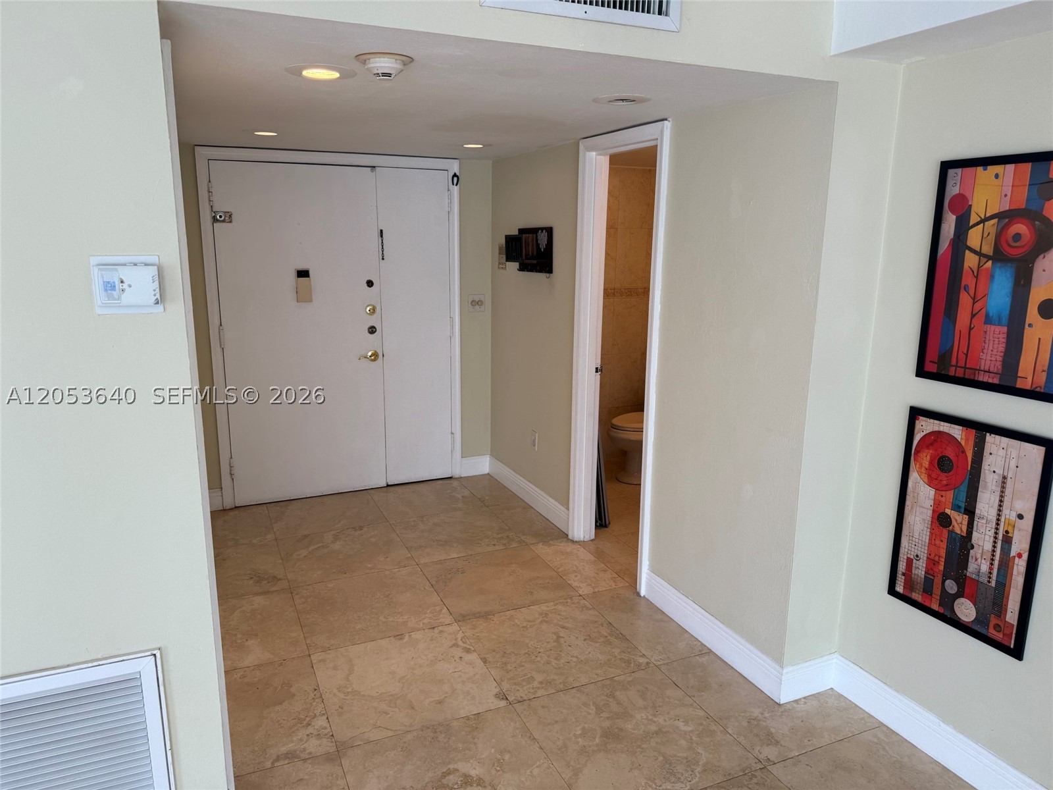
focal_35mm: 24
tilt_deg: -12.7
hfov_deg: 71.6
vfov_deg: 56.8
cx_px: 526
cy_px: 395
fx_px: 730
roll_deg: -1.1
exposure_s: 1/215
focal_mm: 6.76
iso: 100
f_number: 1.78
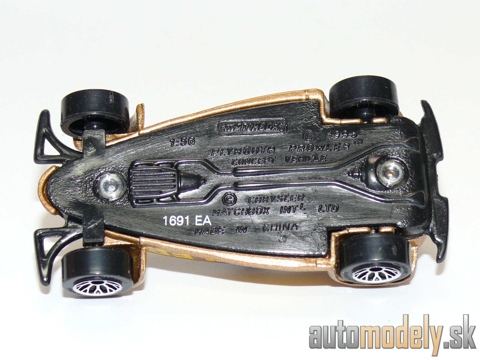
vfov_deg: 14.4
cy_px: 180
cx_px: 240
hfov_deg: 19.1
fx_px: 1428
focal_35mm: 103
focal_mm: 13.6
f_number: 4
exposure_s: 1/30
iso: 100
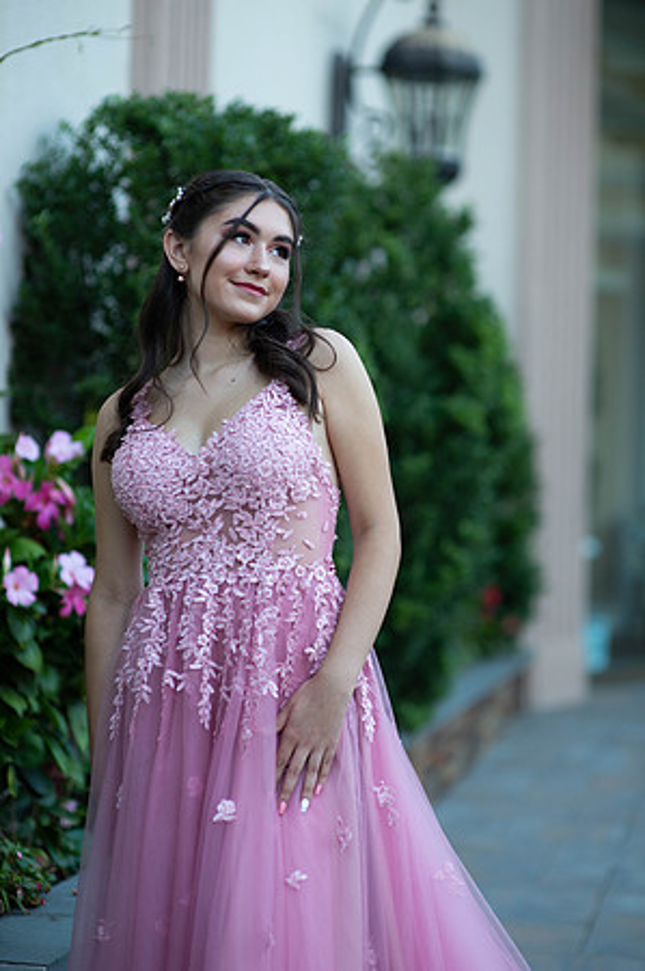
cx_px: 322
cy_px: 486
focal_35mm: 85
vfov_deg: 23.9
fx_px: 2289
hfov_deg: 16.0
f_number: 2
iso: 250
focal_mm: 85
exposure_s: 1/640
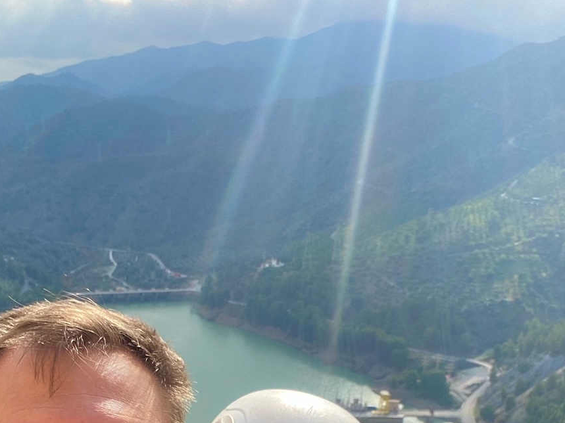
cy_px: 453
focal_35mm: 54
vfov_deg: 25.3
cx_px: 287
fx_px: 881
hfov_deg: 35.5
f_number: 2.2
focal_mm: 2.71
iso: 25
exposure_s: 1/454
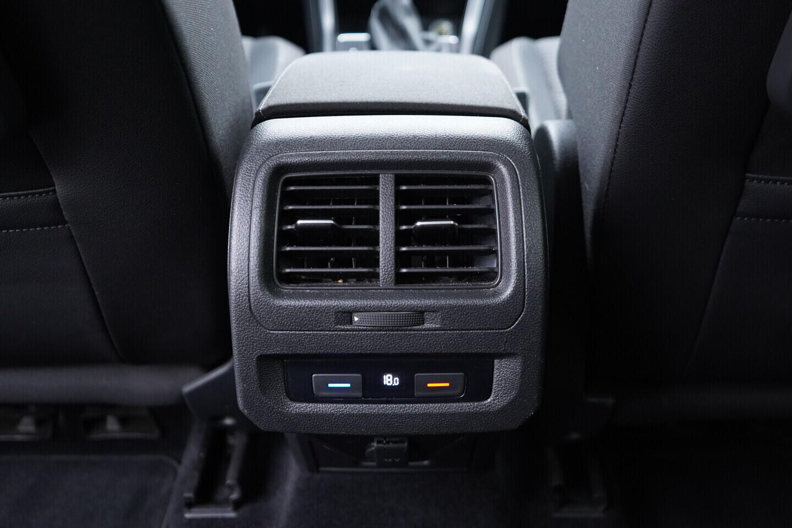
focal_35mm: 36
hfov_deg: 53.1
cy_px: 264
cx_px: 396
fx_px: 792
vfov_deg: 36.9
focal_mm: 24
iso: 1250
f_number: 2.8
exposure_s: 1/40
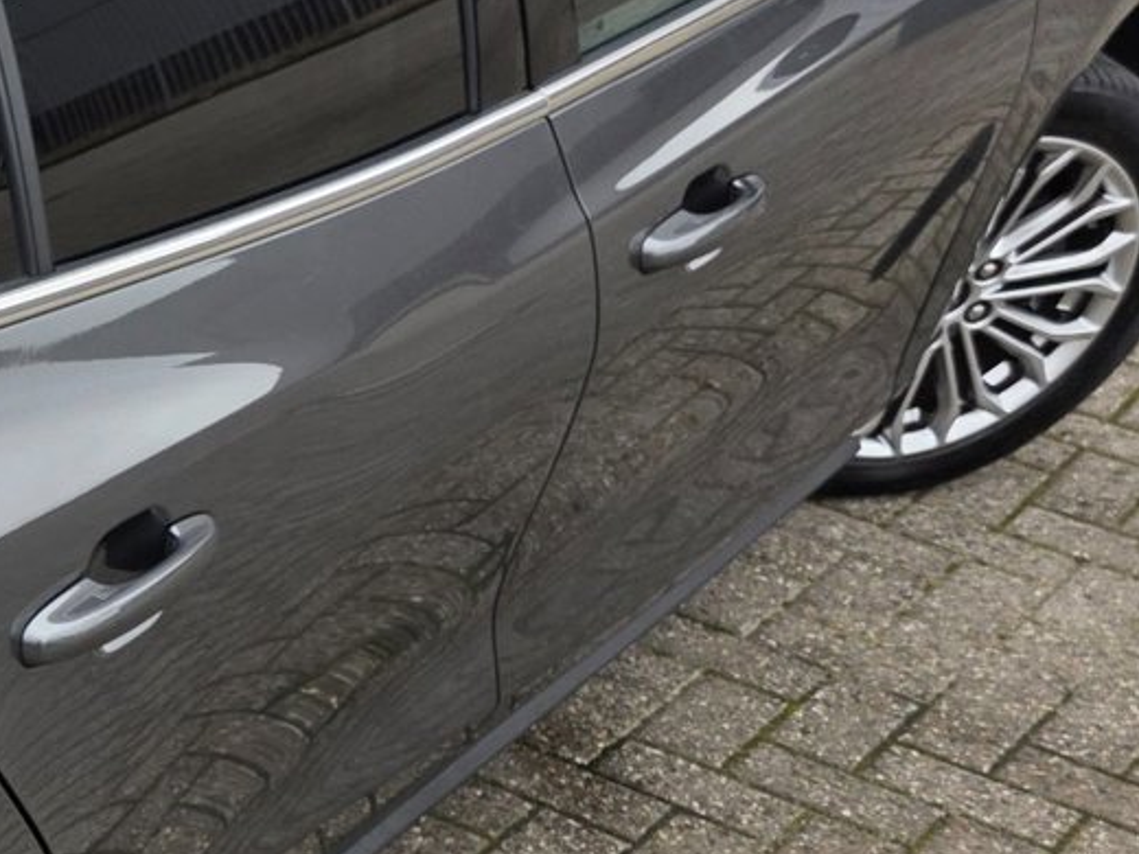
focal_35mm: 85
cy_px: 657
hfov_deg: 19.0
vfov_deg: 17.3
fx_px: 2797
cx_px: -749
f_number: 1.7
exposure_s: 1/180
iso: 80
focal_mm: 6.3
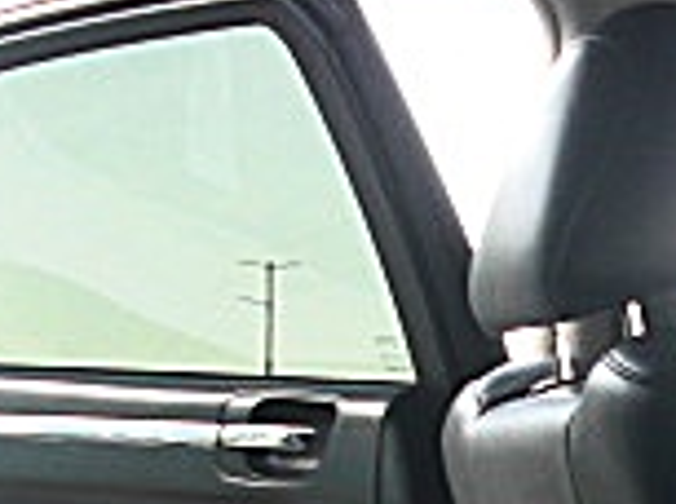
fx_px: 2942
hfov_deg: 12.9
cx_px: 747
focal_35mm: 151
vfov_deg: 9.6
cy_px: 650
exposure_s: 1/60
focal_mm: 6.3
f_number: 2.8
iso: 100
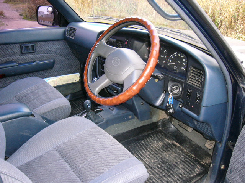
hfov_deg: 52.6
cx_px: 122
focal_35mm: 35
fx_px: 248
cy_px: 92
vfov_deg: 40.7
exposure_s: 1/60
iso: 100
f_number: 2.8
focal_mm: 5.8
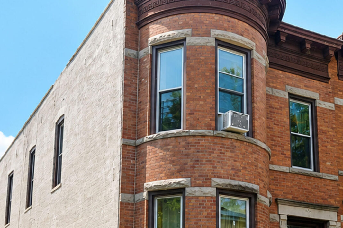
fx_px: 583
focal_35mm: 61
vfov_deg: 21.6
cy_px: 210
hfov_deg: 32.6
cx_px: 216
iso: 100
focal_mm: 25.5
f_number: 5.6
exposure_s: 1/125
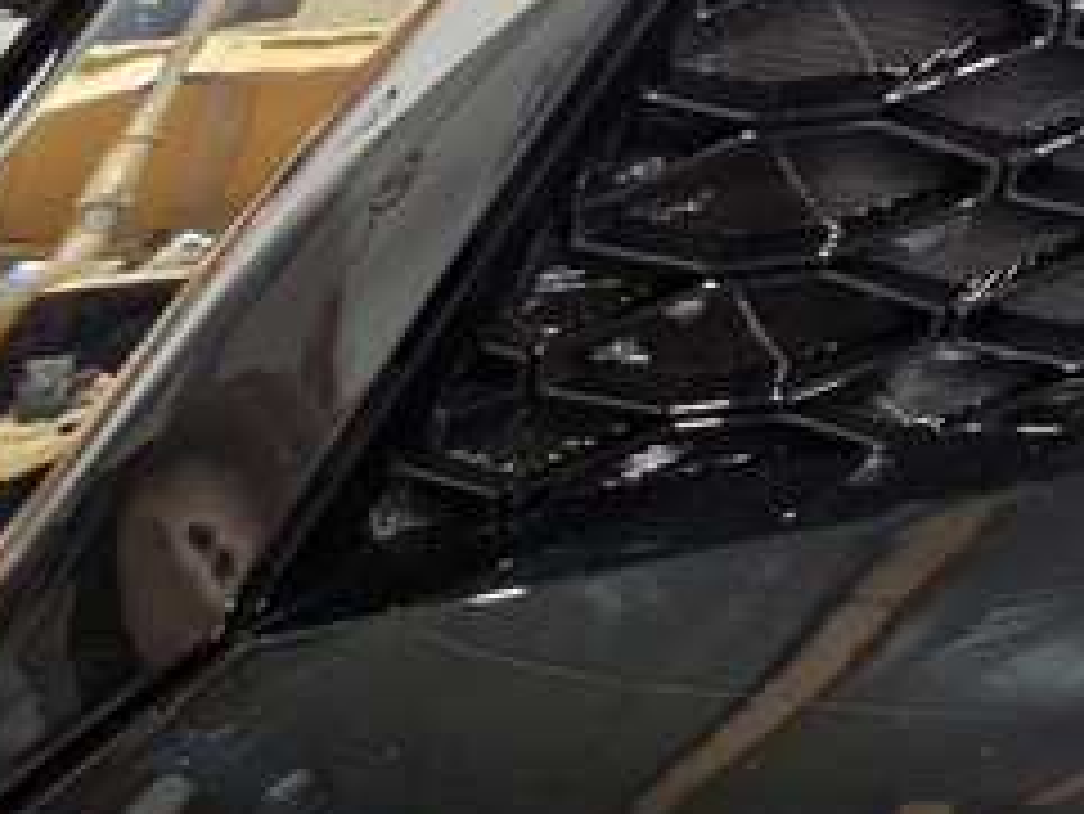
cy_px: 301
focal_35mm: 61
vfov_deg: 24.0
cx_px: 513
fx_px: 1911
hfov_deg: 31.7
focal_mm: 5.54
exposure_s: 1/100
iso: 640
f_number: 1.8
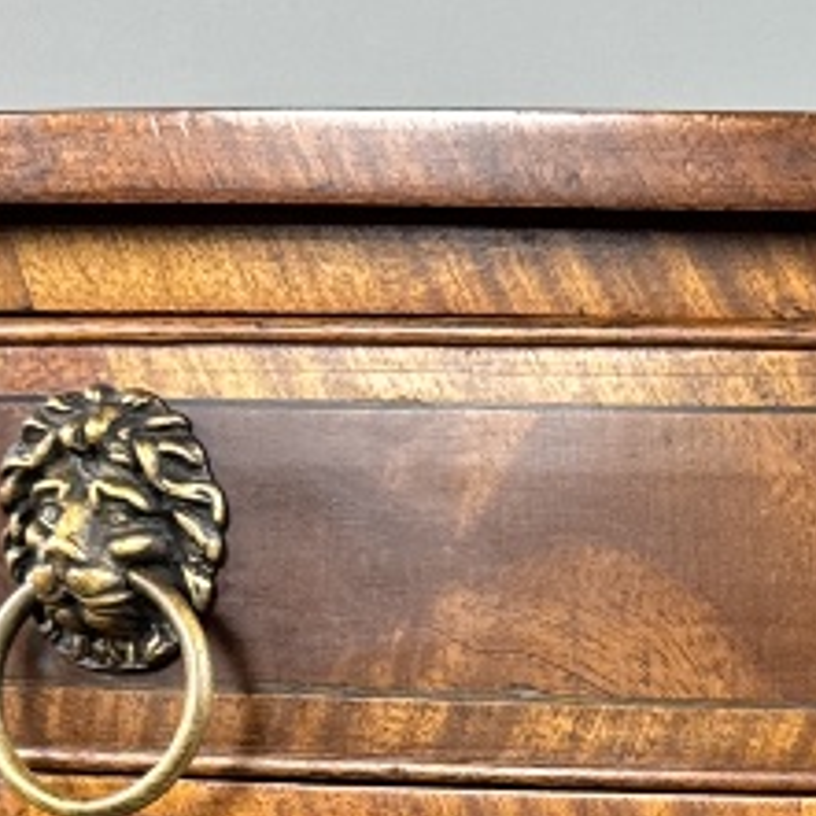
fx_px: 3067
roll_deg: +1.2
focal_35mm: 115
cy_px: 1108
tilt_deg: -12.0
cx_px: 1060
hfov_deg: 14.5
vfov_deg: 14.4
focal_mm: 6.76
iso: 160
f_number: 1.78
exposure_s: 1/100
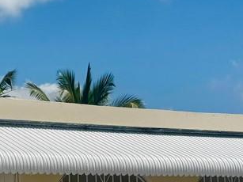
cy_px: 150
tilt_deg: +6.2
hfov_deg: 15.5
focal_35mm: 125
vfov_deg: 11.8
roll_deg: +3.2
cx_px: 12
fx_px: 877
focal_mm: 6.76
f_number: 1.78
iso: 80
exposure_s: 1/12346
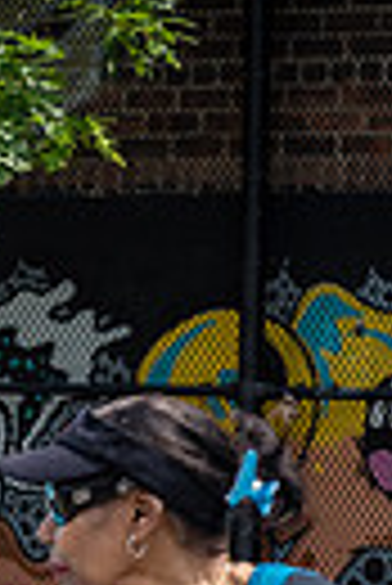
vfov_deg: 5.8
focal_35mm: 352
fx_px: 5734
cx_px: -94
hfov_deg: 3.9
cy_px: 884
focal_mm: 62
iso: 200
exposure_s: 1/1250
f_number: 4.5
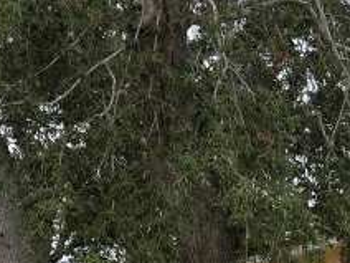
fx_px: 991
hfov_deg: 19.6
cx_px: 325
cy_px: 336
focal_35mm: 98
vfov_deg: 14.5
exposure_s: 1/975
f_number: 1.6
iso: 50
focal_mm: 5.1
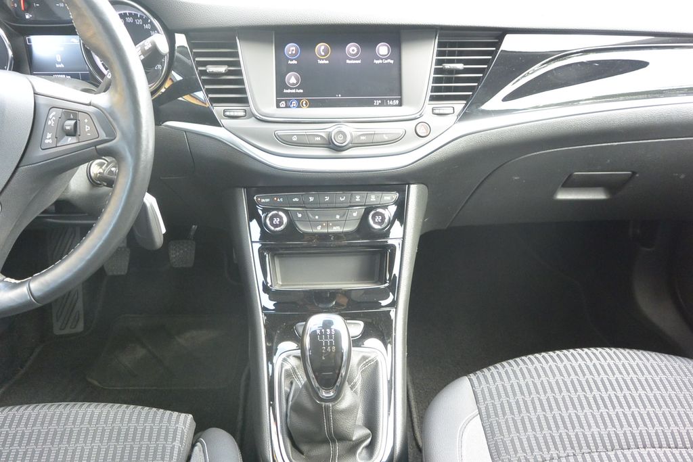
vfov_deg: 47.9
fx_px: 520
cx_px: 346
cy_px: 231
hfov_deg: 67.4
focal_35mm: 27
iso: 640
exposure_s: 1/60
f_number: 3.5
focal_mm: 10
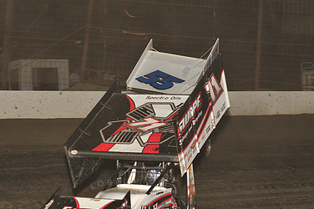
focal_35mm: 162
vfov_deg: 8.4
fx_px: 1412
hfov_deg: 12.7
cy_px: 153
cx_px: 109
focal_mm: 105
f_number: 6.3
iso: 800
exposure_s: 1/320
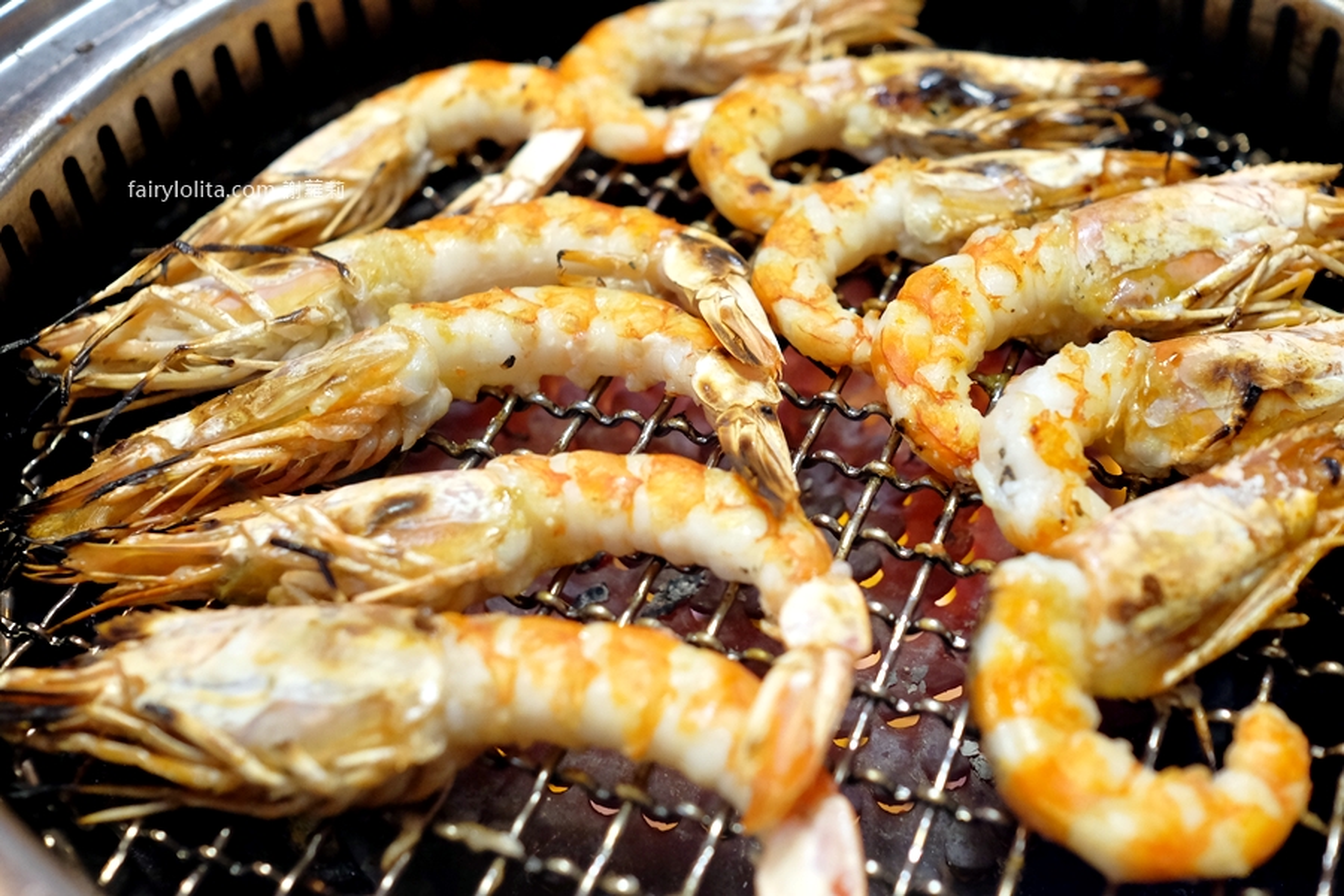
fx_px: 1307
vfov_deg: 37.9
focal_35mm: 35
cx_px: 672
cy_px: 448
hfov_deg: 54.4
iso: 2000
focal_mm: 23
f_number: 2.8
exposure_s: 1/120
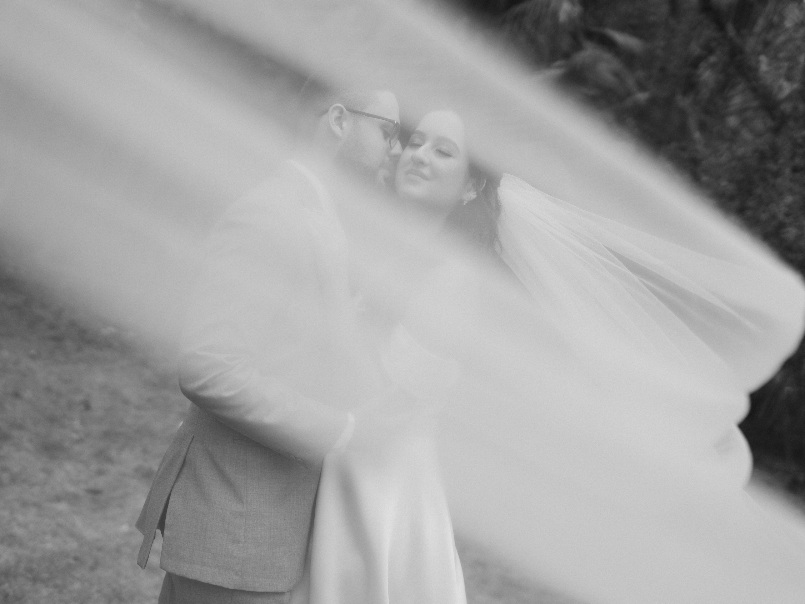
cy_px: 341
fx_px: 1047
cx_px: 360
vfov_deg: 32.1
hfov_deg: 42.0
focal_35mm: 45
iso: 250
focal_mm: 35
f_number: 1.8
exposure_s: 1/8000
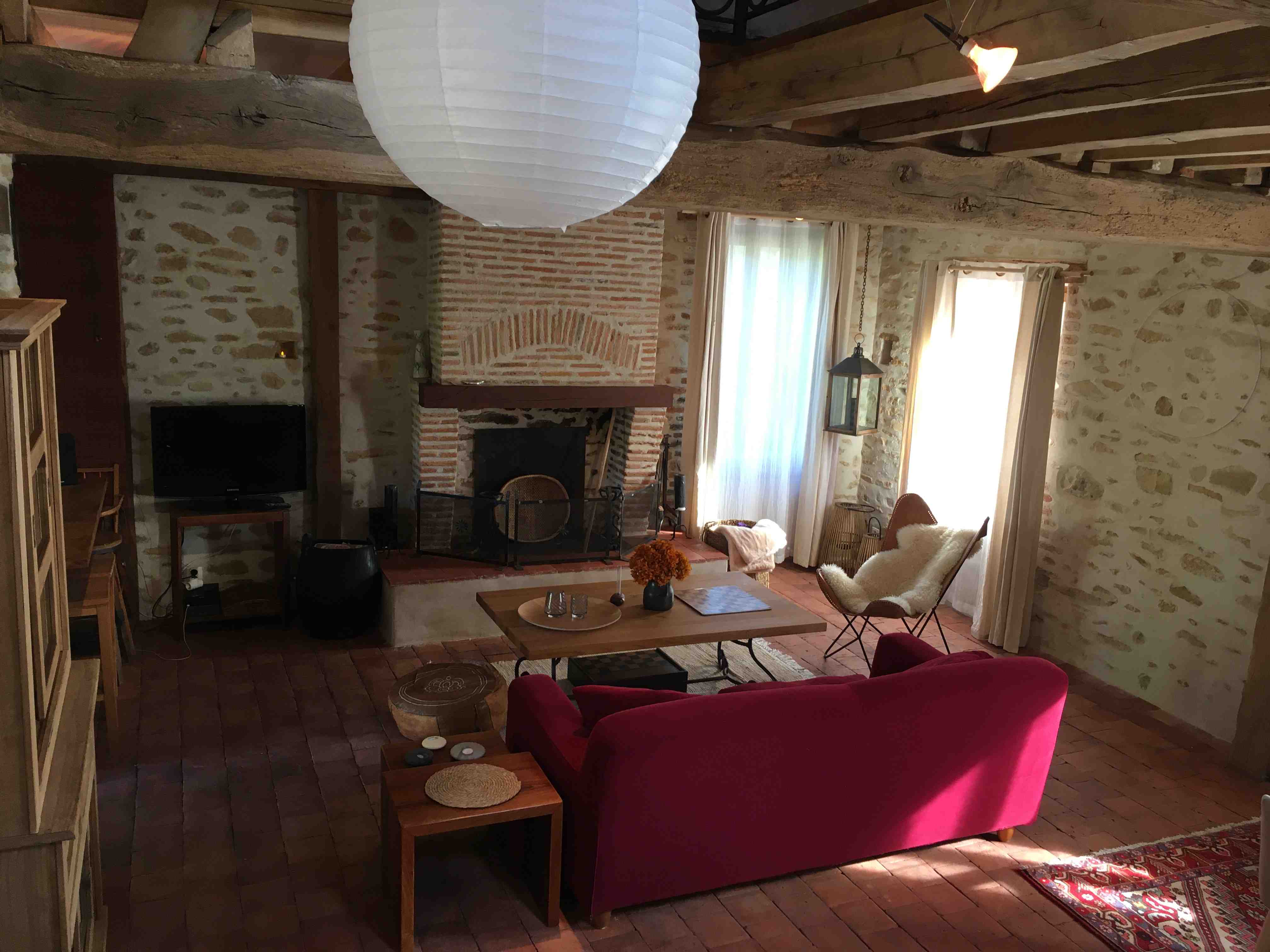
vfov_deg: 48.2
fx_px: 1064
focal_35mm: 29
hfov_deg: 61.7
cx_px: 635
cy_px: 476
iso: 64
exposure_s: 1/33
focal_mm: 4.15
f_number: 2.2
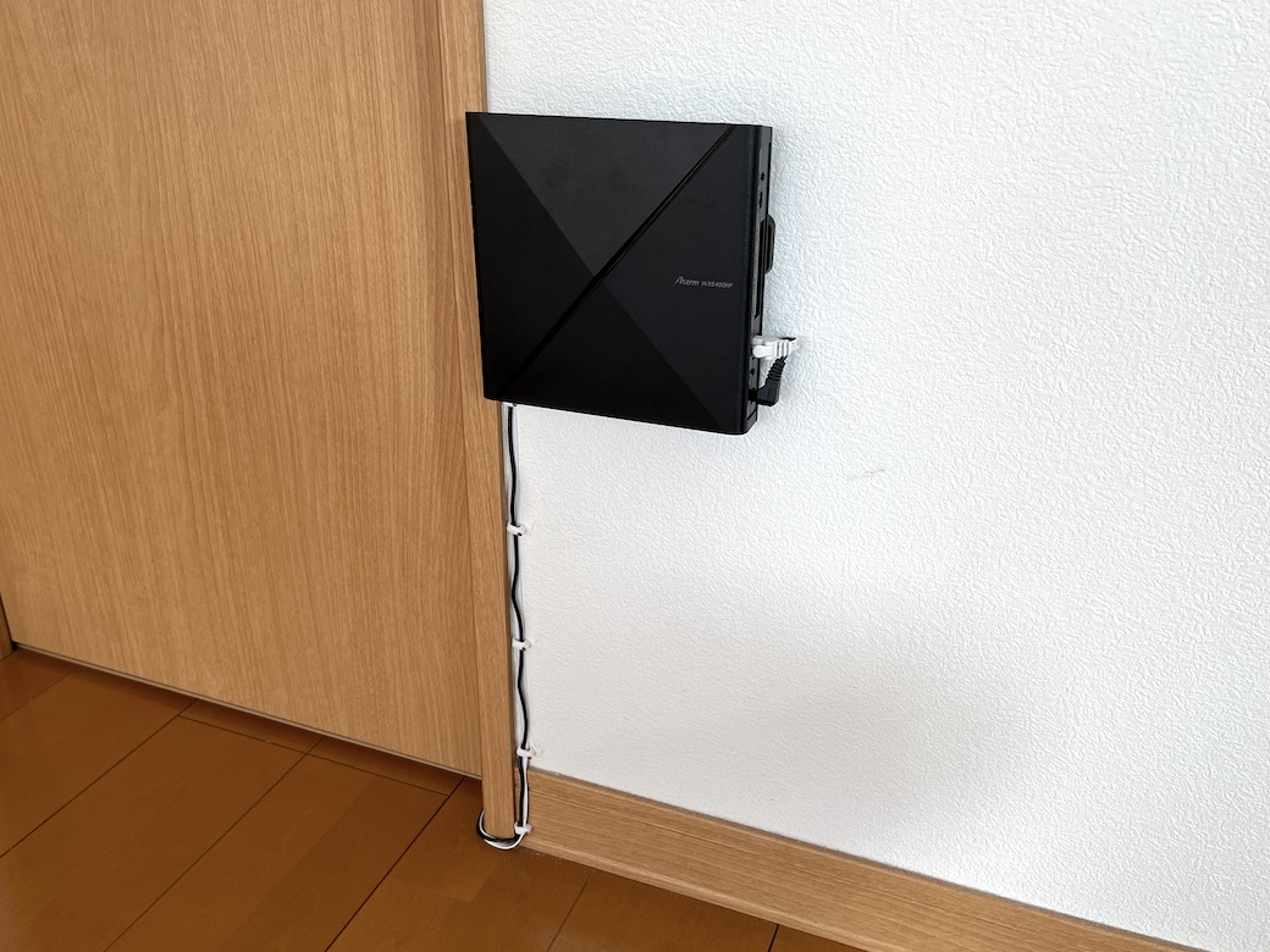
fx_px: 1101
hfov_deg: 59.9
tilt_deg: -23.4
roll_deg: +0.0
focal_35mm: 30
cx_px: 601
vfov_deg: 46.8
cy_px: 461
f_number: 1.6
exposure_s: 1/122
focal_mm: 5.1
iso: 80
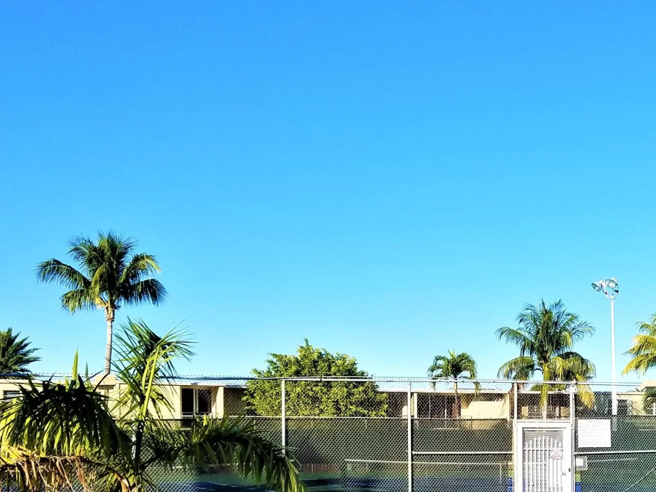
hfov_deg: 37.4
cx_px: 534
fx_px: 929
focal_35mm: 49
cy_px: 343
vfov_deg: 29.4
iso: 50
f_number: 1.7
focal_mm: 4.2
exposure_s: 1/2776
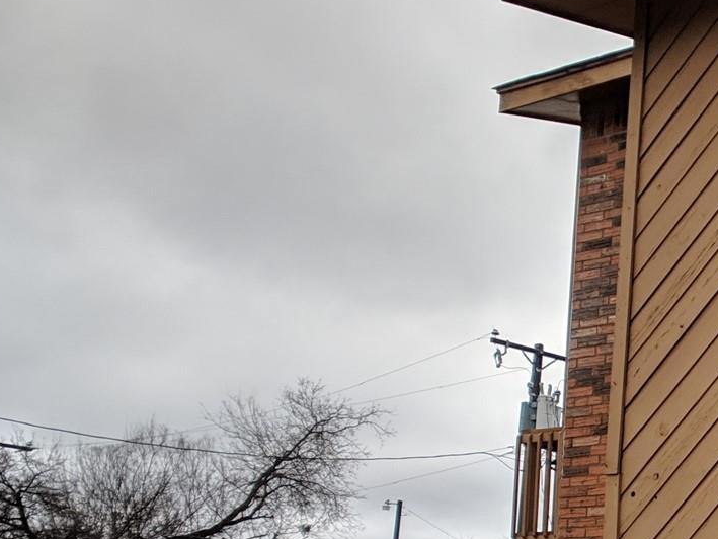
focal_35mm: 78
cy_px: 536
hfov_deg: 22.6
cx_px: 909
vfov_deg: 18.4
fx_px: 1618
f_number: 1.8
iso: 82
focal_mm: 4.44
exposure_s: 1/3906
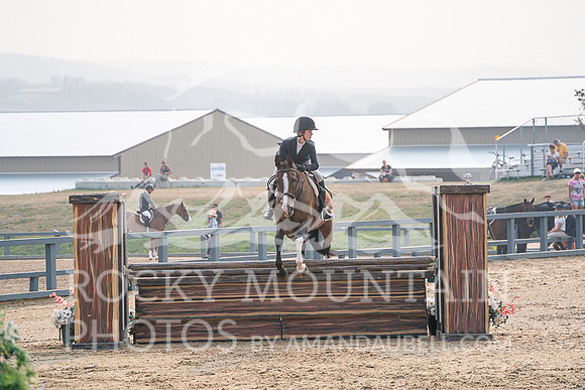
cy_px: 195
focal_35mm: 209
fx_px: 3397
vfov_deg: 6.6
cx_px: 292
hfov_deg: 9.8
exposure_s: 1/1000
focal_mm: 209
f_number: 5.6
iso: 500
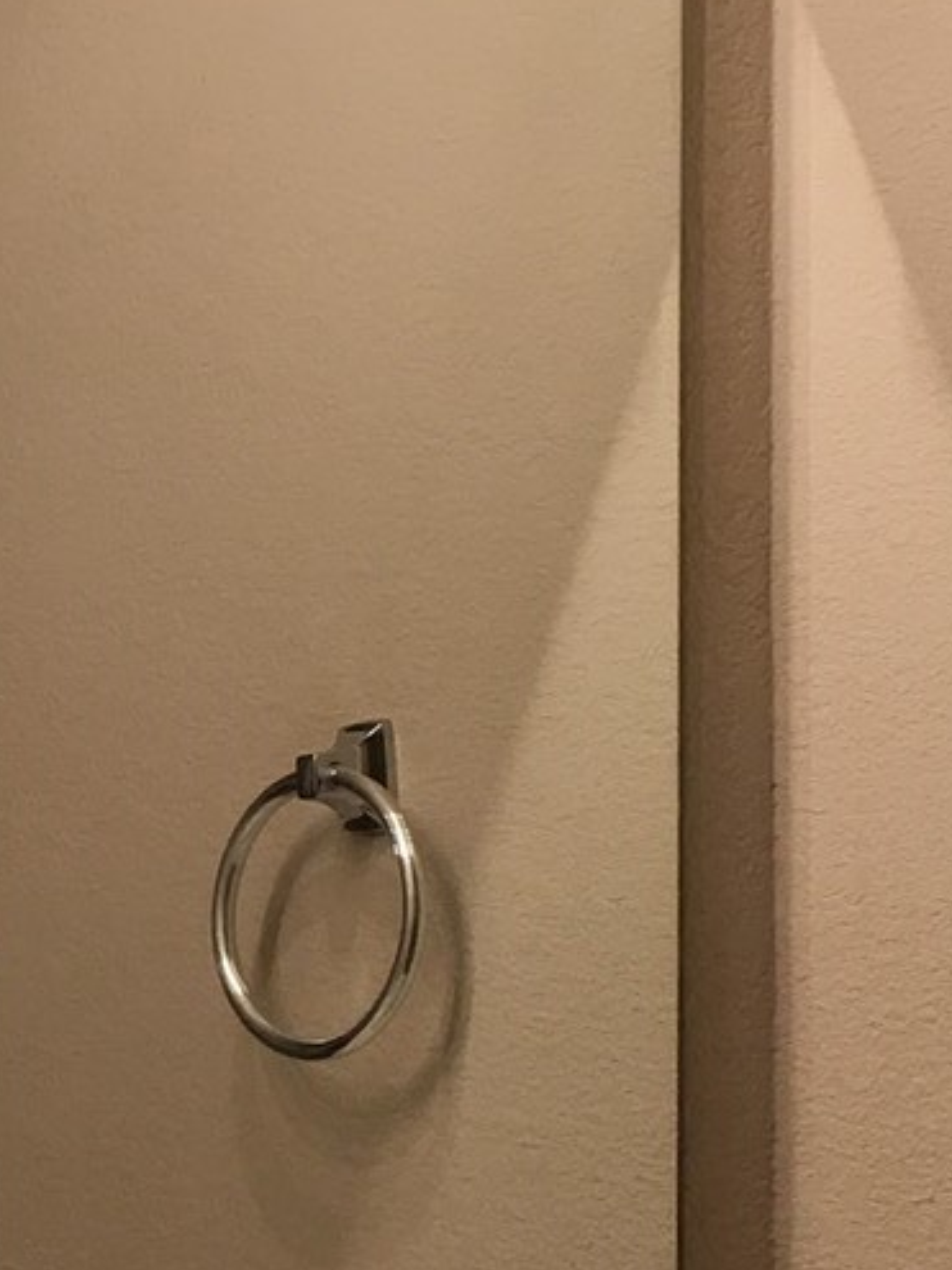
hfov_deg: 12.0
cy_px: 1034
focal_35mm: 120
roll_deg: +0.3
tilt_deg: -1.6
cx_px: -264
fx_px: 4402
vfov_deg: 16.3
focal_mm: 4.15
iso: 25
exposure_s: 1/30
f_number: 2.2
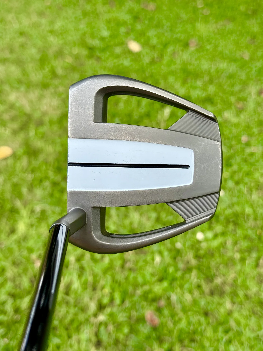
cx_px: 132
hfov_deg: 30.3
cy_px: 176
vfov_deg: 39.7
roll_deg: +3.2
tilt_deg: -35.1
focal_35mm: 48
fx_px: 486
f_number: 1.78
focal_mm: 6.76
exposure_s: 1/447
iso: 80
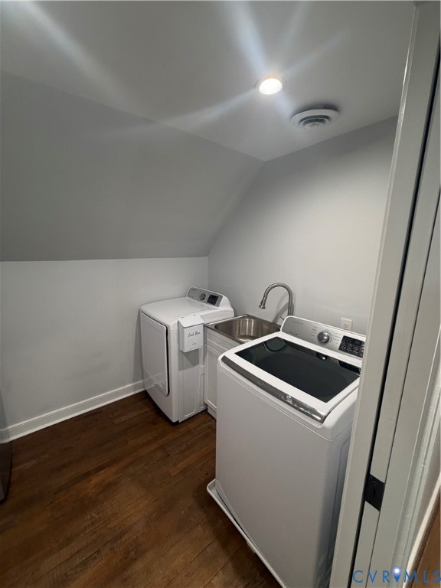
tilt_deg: -12.1
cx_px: 220
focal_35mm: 14
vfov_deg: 102.1
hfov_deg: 85.7
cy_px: 294
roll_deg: -0.6
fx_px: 238
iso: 200
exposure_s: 1/60
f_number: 2.2
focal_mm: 2.22
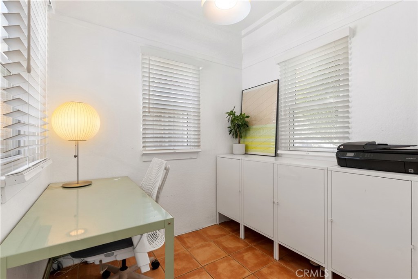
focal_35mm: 16
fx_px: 186
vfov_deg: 73.8
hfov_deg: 96.7
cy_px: 140
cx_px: 209
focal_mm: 16
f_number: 9
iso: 320
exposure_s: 1/20
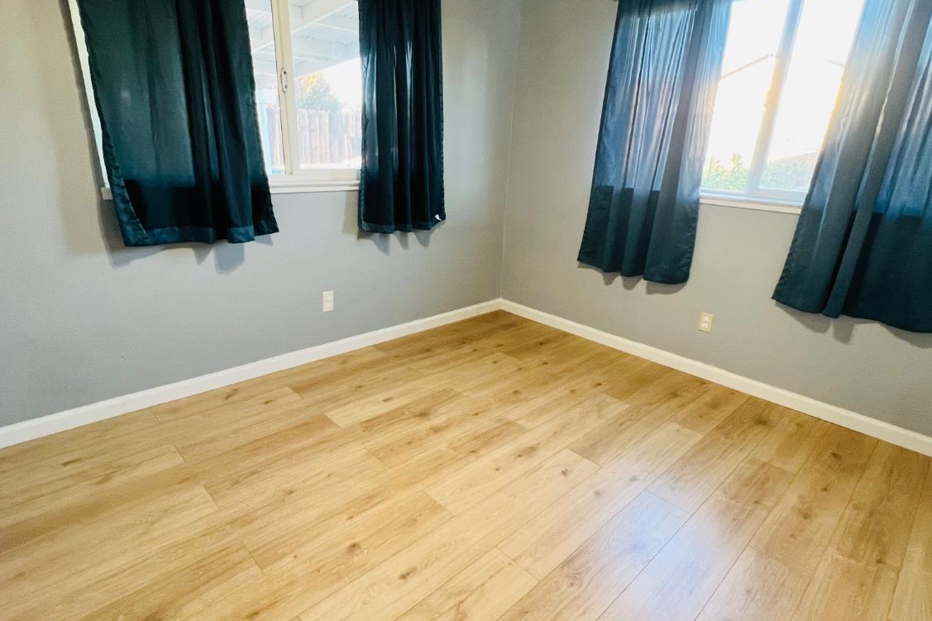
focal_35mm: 18
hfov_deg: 90.0
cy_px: 326
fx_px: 466
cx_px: 469
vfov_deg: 67.3
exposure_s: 1/60
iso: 320
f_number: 1.8
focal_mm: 1.57
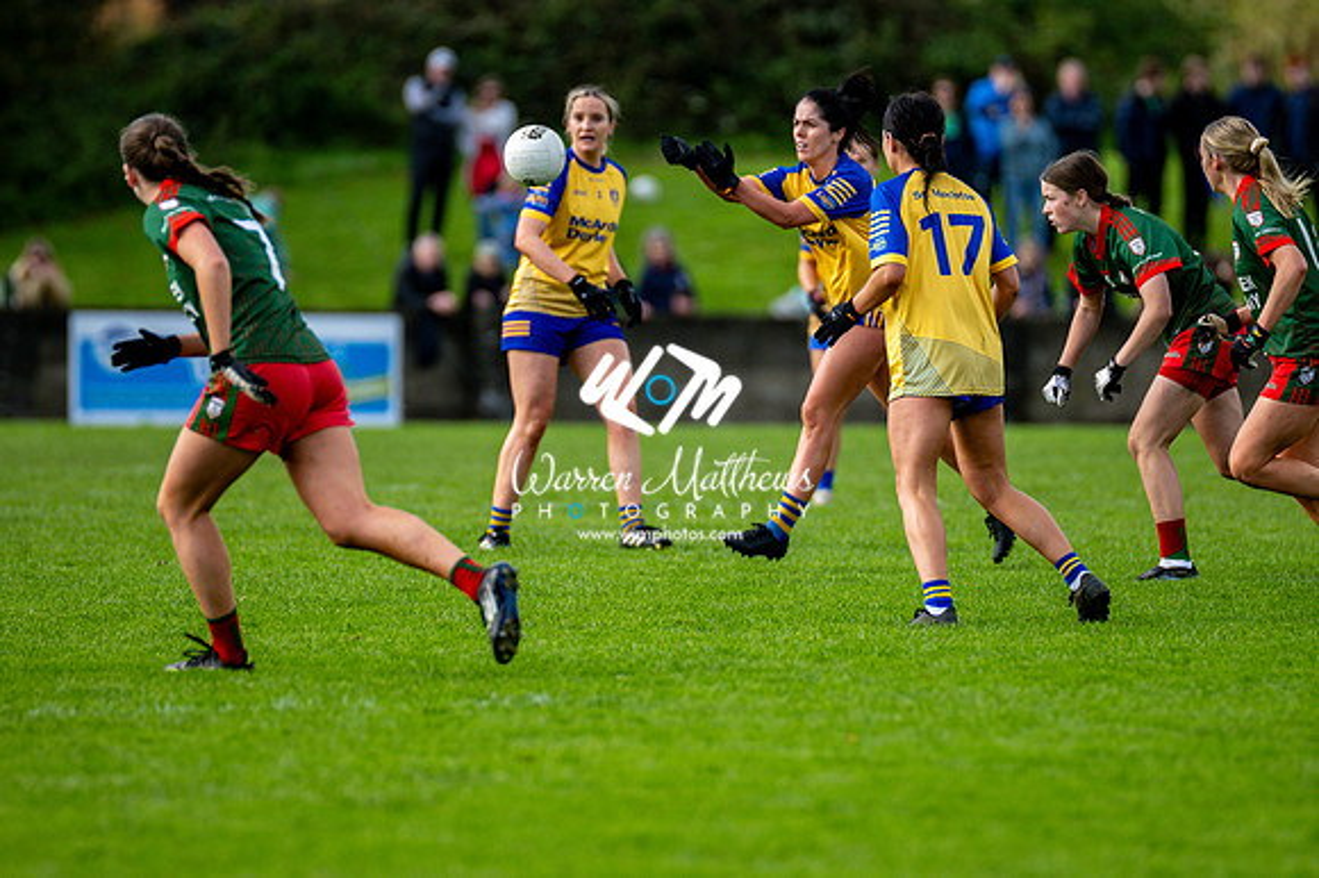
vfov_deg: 3.1
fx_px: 16477
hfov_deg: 4.6
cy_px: 439
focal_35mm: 450
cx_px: 660
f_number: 2.8
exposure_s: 1/2500
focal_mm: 300
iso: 220
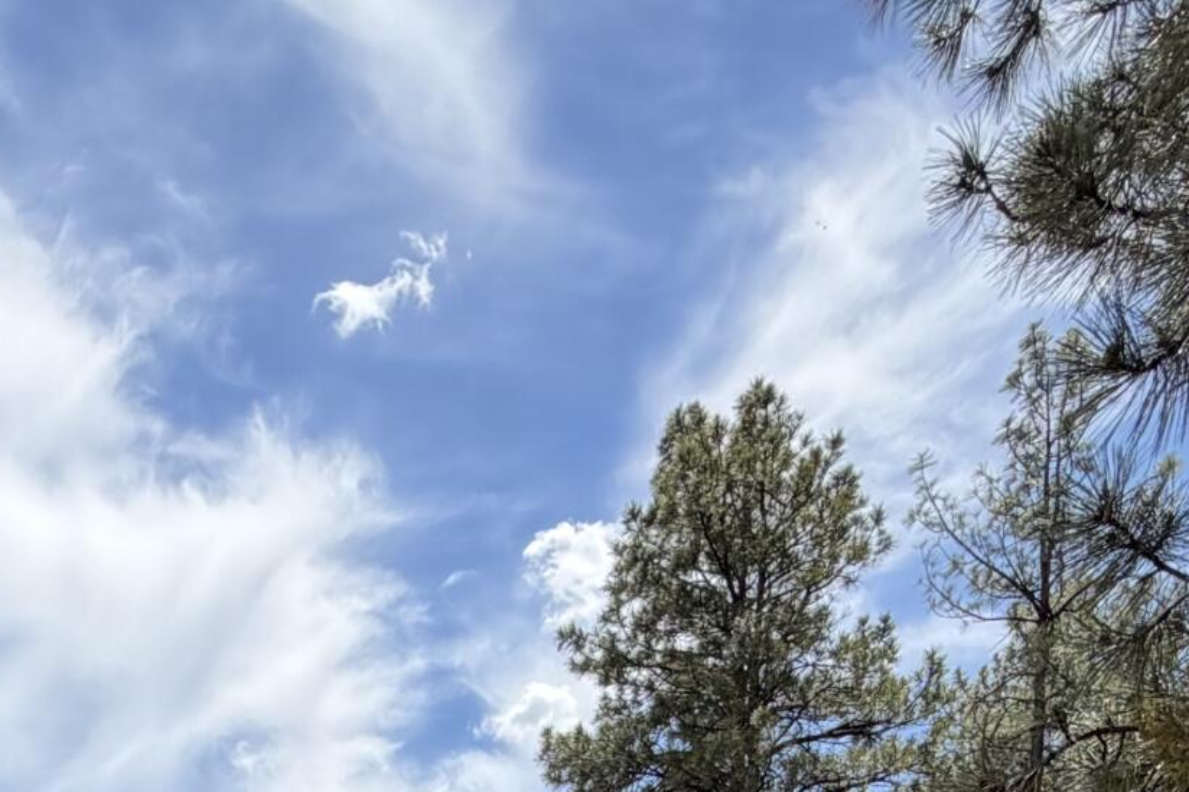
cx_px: 238
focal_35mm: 53
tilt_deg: -8.0
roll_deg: -0.5
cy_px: 1508
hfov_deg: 36.3
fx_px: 1750
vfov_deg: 18.5
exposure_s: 1/770
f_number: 2.2
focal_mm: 2.22
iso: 20
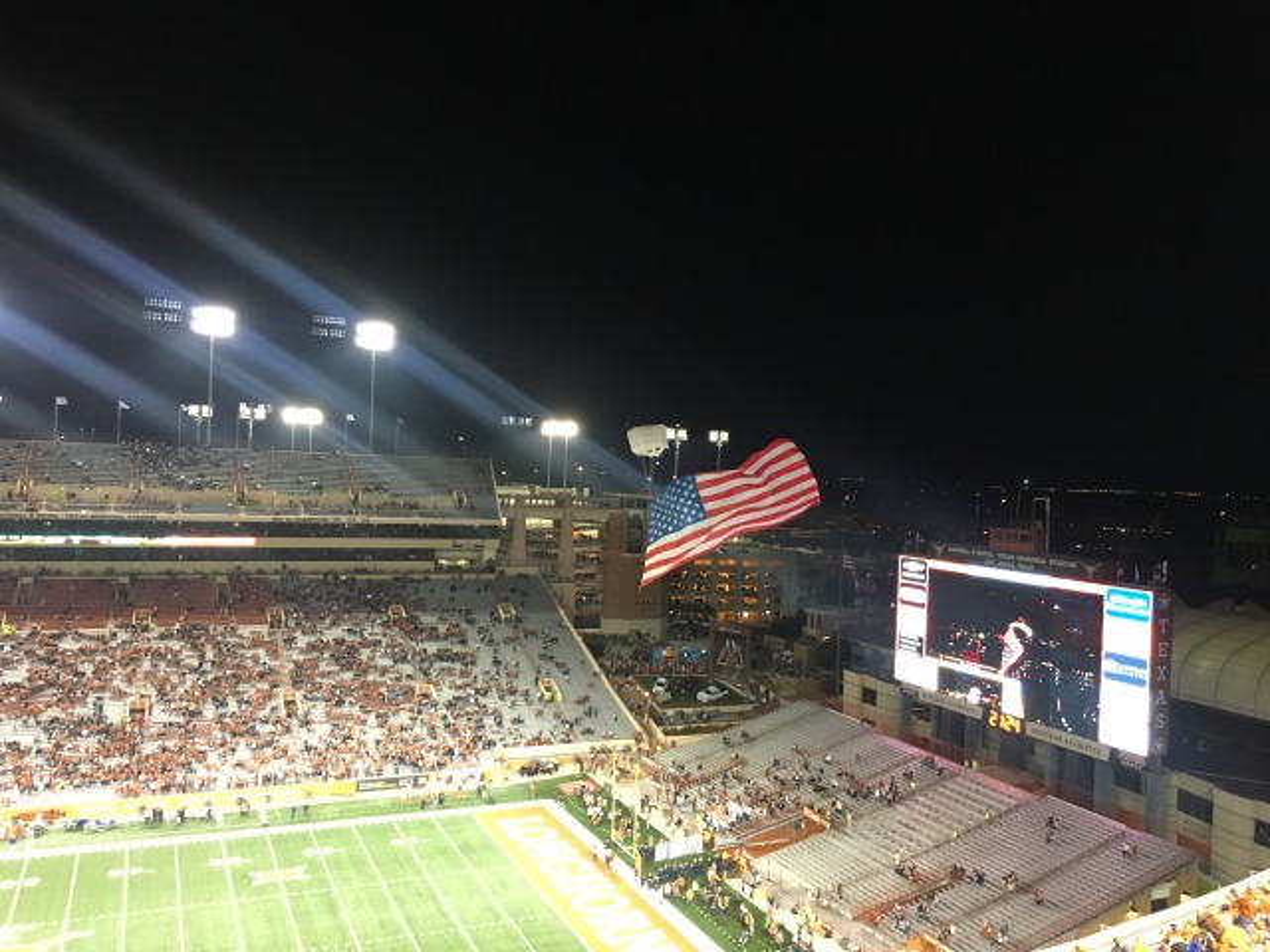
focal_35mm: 29
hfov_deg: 61.7
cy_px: 476
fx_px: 1064
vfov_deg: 48.2
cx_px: 635
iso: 160
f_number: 2.2
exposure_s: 1/30
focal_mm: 4.15
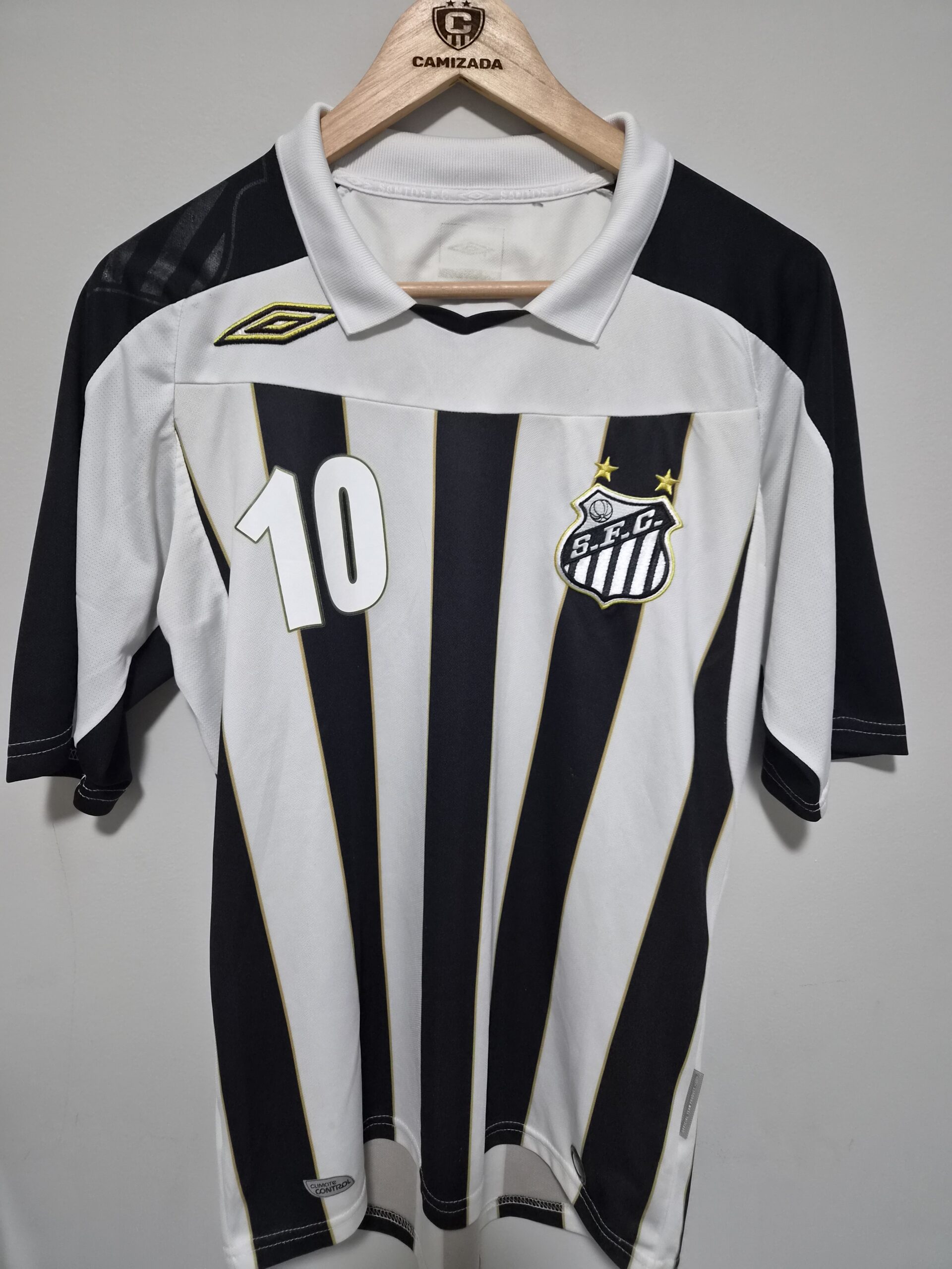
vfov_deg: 73.9
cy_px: 634
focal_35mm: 23
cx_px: 476
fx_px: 843
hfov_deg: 58.9
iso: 640
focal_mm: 5.4
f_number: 1.8
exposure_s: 1/120
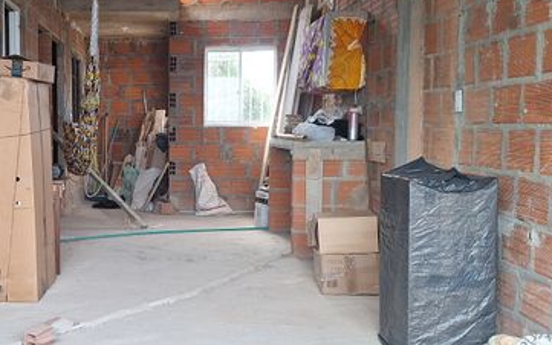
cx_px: 143
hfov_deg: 43.0
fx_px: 677
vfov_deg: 28.6
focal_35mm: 45
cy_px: 166
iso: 64
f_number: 1.8
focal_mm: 5.54
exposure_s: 1/120
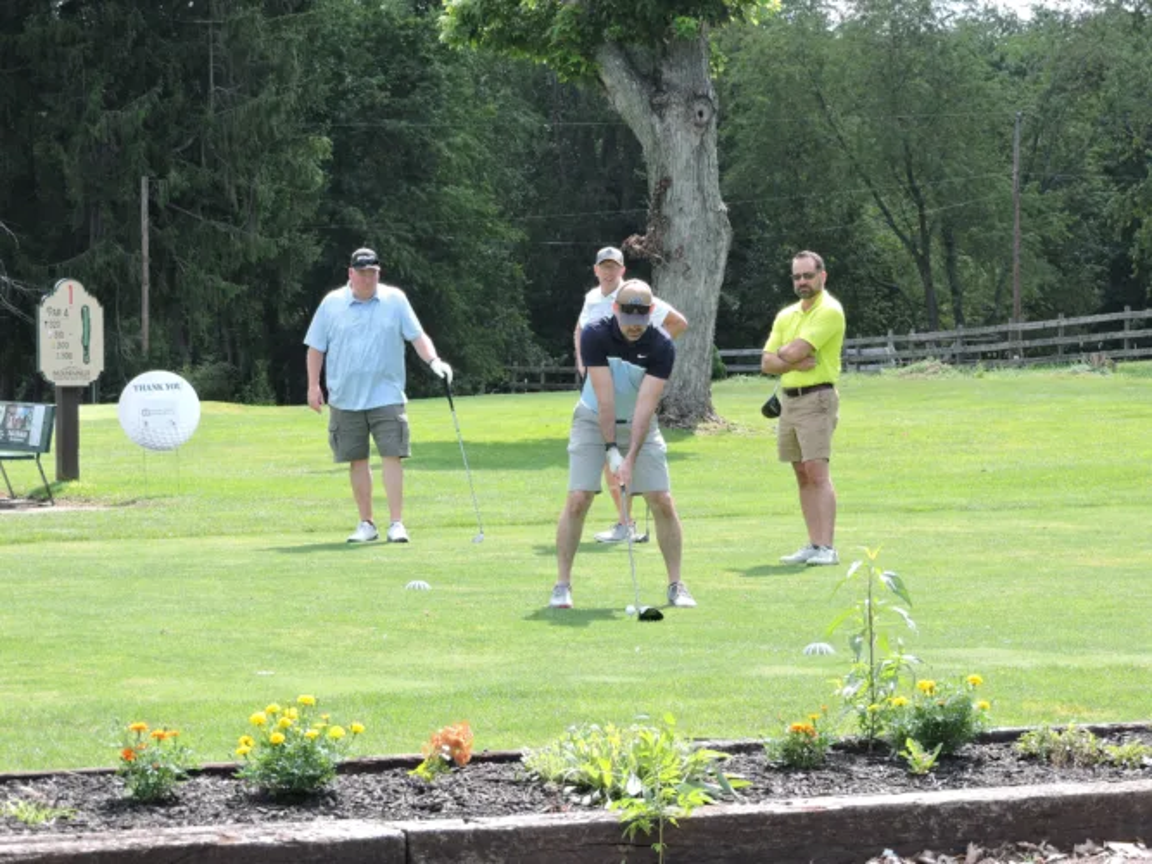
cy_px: 432
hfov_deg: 16.4
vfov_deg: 12.3
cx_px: 576
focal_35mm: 120
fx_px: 3993
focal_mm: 21.4
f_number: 4.2
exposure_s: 1/200
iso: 100
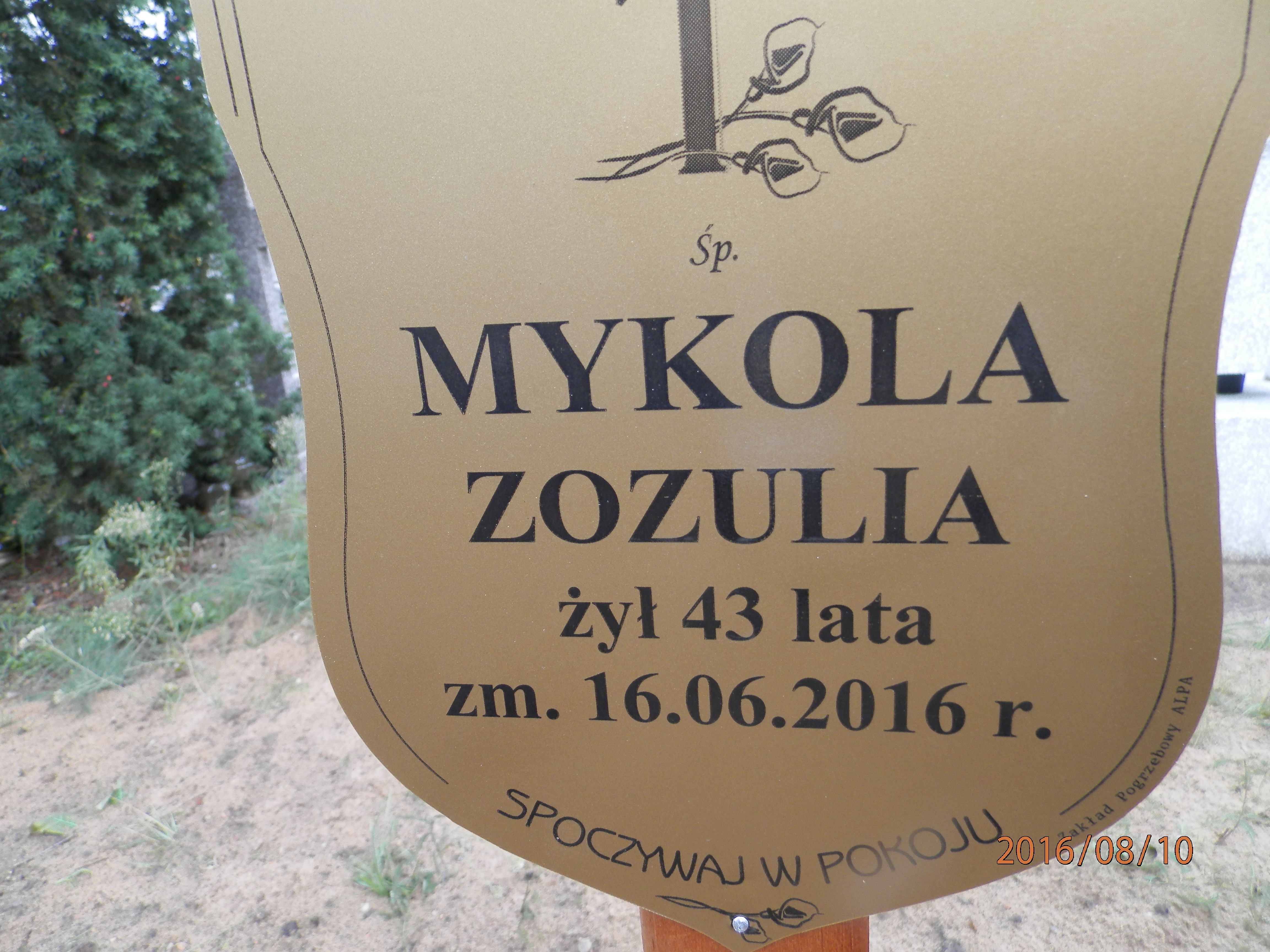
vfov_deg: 54.9
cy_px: 476
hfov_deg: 69.4
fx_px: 917
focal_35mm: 25
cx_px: 635
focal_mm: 4.5
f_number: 3.1
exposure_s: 1/40
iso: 80
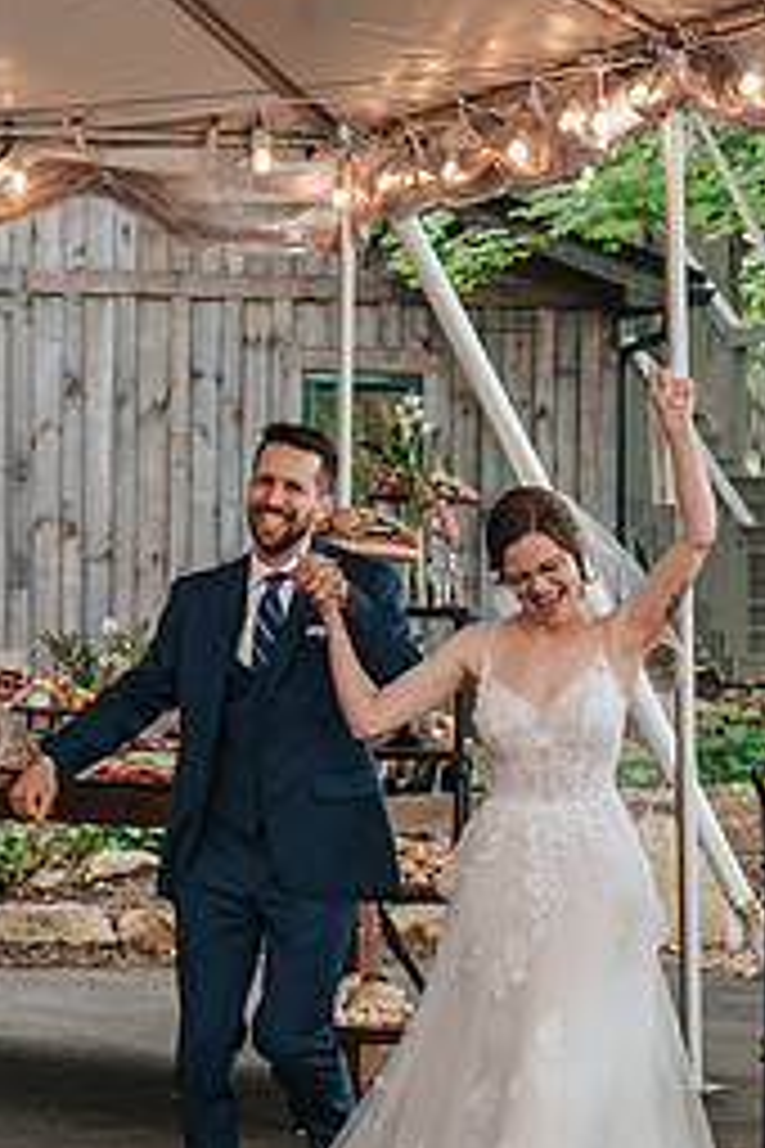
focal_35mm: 143
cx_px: 280
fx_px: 4558
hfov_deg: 9.6
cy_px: 689
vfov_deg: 14.3
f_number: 2.8
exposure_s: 1/125
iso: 400
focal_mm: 35
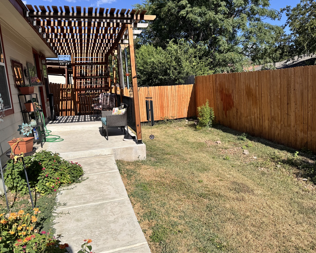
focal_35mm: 26
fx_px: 243
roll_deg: +2.8
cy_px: 128
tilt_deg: -11.0
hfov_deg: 66.0
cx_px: 168
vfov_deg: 54.9
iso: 80
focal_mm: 6.76
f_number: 1.78
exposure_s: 1/4950
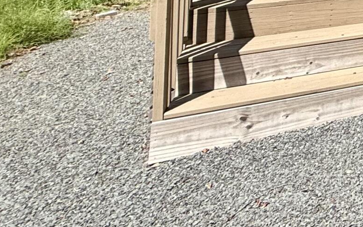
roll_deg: -0.3
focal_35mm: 57
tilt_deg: +4.1
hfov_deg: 21.1
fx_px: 564
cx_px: 676
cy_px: -166
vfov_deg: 18.5
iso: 50
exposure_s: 1/1399
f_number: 2.2
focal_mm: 2.22
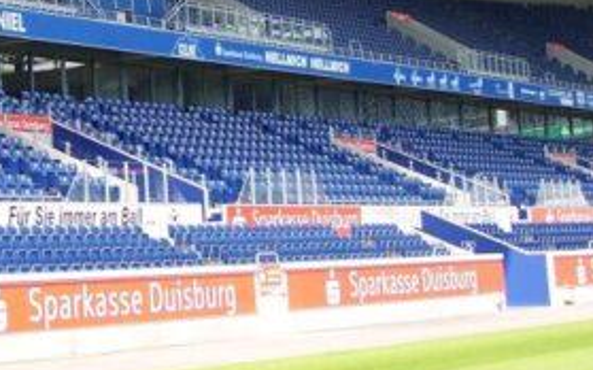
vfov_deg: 11.1
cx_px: -119
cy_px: -153
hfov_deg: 17.4
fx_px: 1841
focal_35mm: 114
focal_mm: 8
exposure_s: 1/250
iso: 100
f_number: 3.4
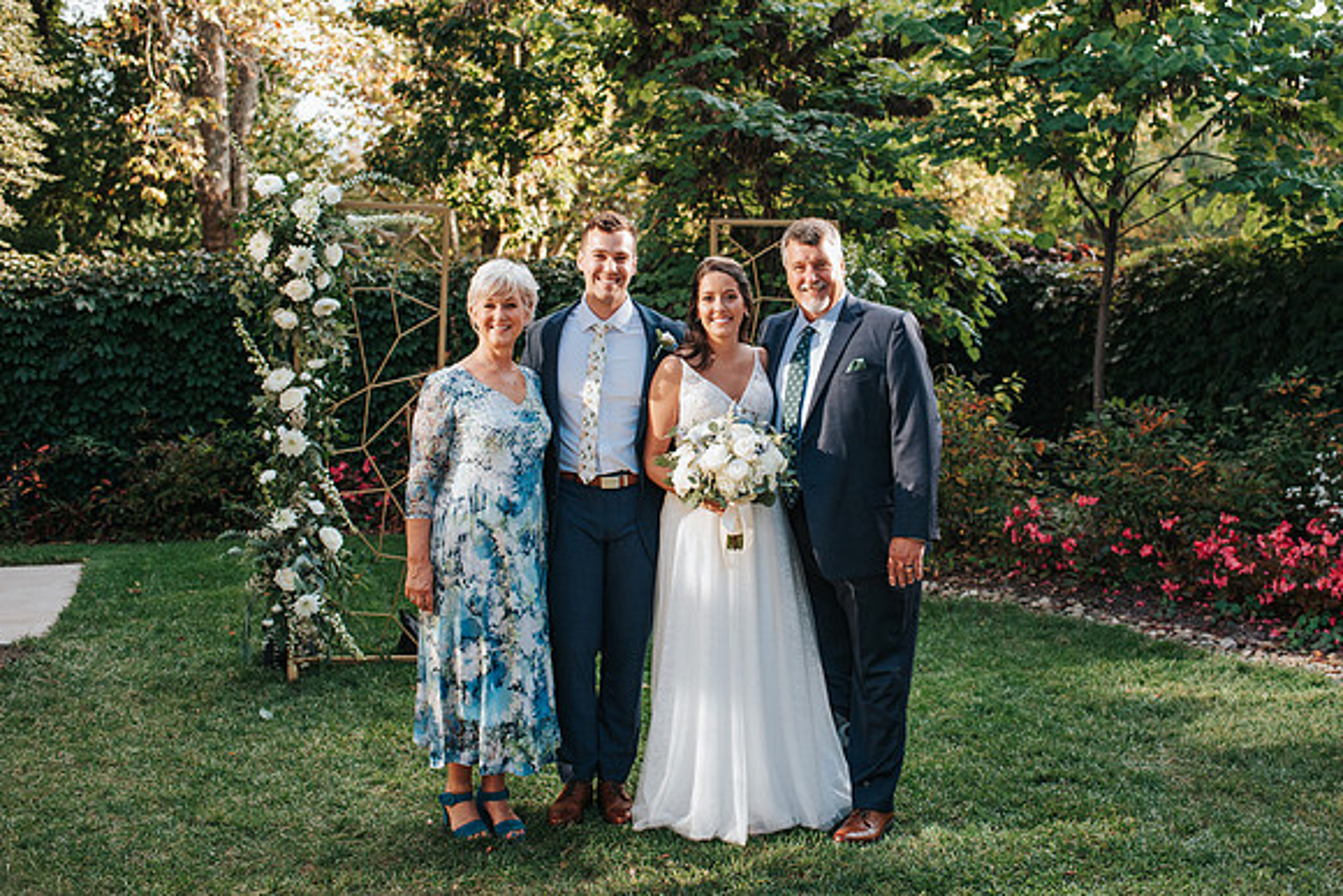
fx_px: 1478
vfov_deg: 33.7
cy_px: 389
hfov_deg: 48.8
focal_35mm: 40
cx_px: 721
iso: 900
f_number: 3.2
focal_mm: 35
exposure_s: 1/1000
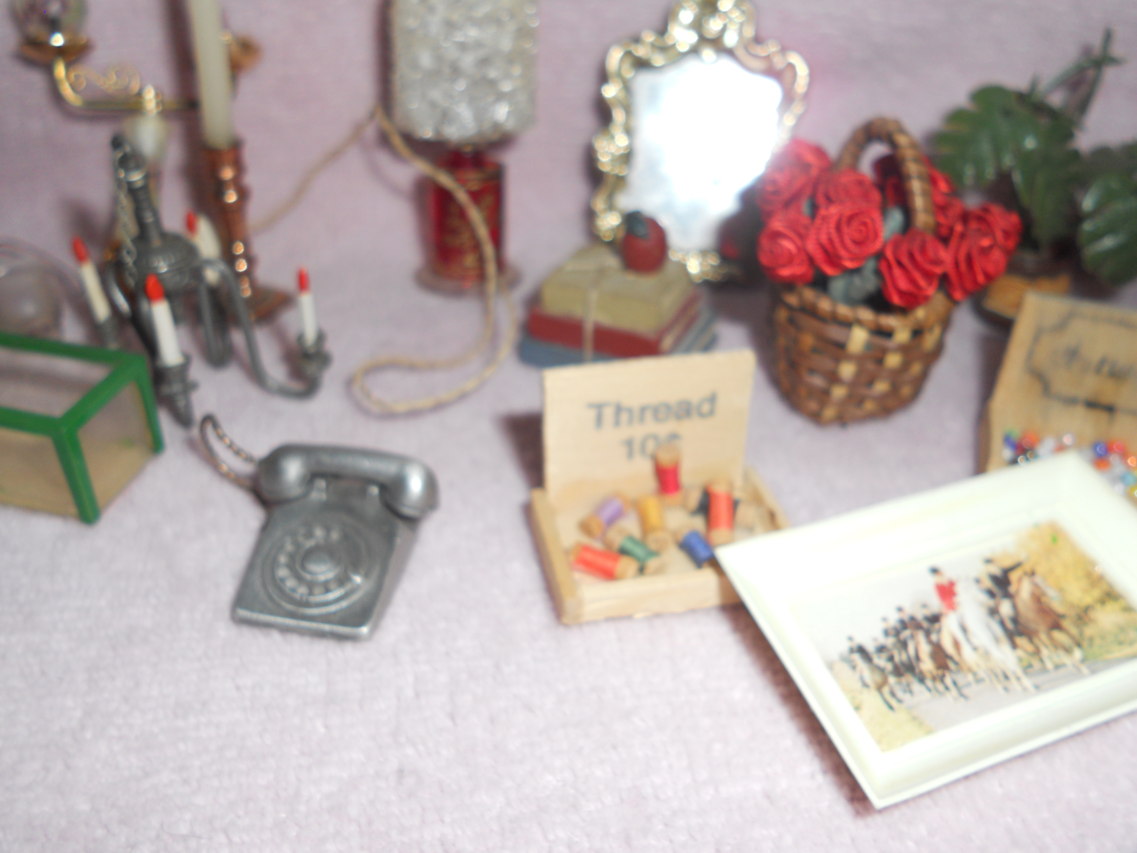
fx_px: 1051
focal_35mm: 32
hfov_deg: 56.8
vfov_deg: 44.2
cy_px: 426
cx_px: 568
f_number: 8.8
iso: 80
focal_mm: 5.8
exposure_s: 1/25
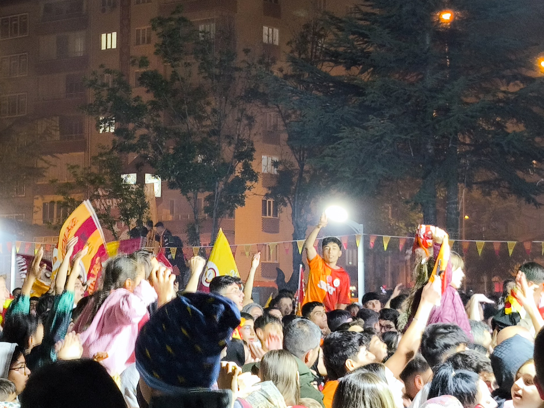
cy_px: 119
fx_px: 1556
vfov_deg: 14.9
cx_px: 152
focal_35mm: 99
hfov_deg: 19.7
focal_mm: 6.57
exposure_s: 1/50
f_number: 1.6
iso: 320
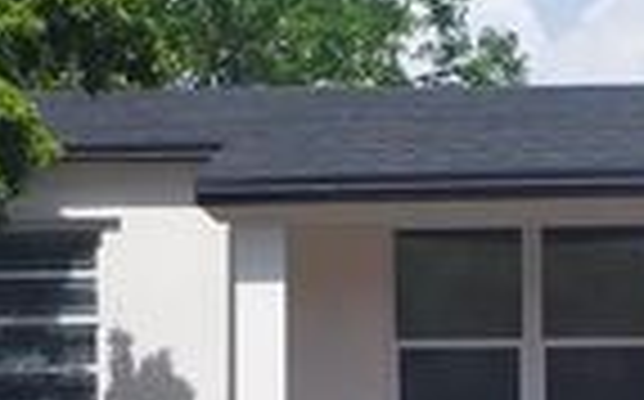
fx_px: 2156
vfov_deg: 10.4
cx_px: 414
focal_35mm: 123
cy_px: 508
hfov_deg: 17.0
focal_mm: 18
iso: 100
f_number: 7.1
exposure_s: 1/250
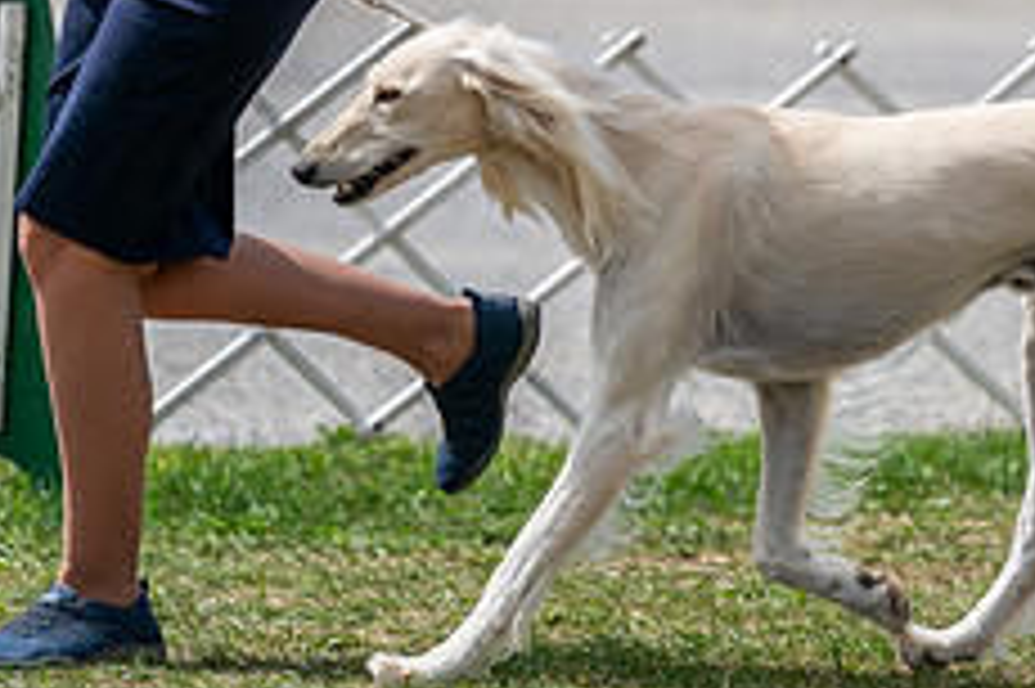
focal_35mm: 505
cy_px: -151
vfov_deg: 2.7
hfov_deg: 4.1
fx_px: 14508
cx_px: 886
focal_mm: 200
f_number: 4
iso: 100
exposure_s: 1/1600
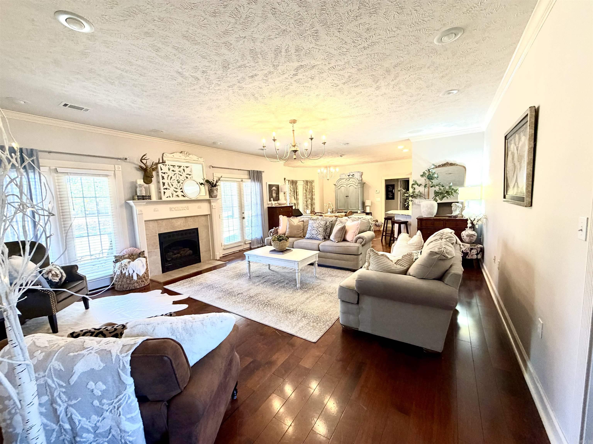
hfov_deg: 102.1
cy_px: 222
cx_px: 296
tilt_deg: -6.4
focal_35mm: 14
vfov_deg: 85.7
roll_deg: +2.4
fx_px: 240
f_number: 2.2
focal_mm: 2.22
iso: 320
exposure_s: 1/60
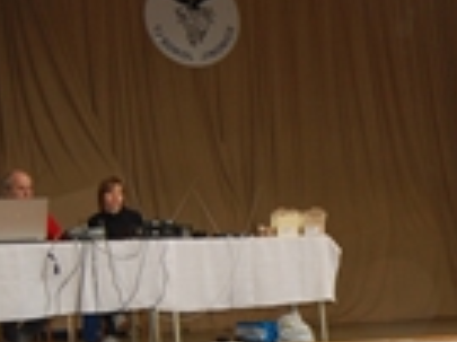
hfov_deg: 15.7
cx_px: 494
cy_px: 308
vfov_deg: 12.0
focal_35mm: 123
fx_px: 1619
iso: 400
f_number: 3.8
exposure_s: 1/60
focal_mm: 23
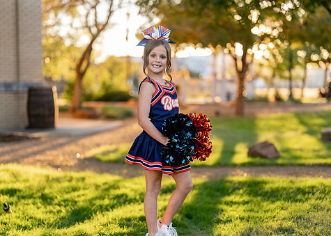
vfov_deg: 22.2
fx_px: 601
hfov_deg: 30.8
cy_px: 132
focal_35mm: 64
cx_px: 162
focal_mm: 50
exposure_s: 1/400
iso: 100
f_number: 1.2
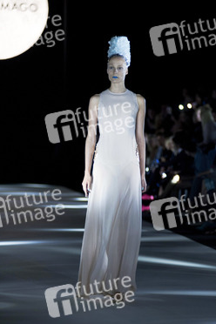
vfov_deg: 13.2
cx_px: 115
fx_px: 1404
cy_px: 166
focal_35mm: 156
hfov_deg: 8.8
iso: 2000
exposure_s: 1/100
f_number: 3.2
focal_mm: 145
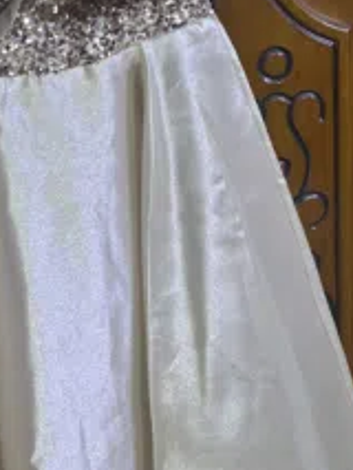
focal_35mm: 45
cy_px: 88
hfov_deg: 30.9
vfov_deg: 40.2
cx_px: 42
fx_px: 611
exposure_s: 1/50
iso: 200
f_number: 1.78
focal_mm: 6.86
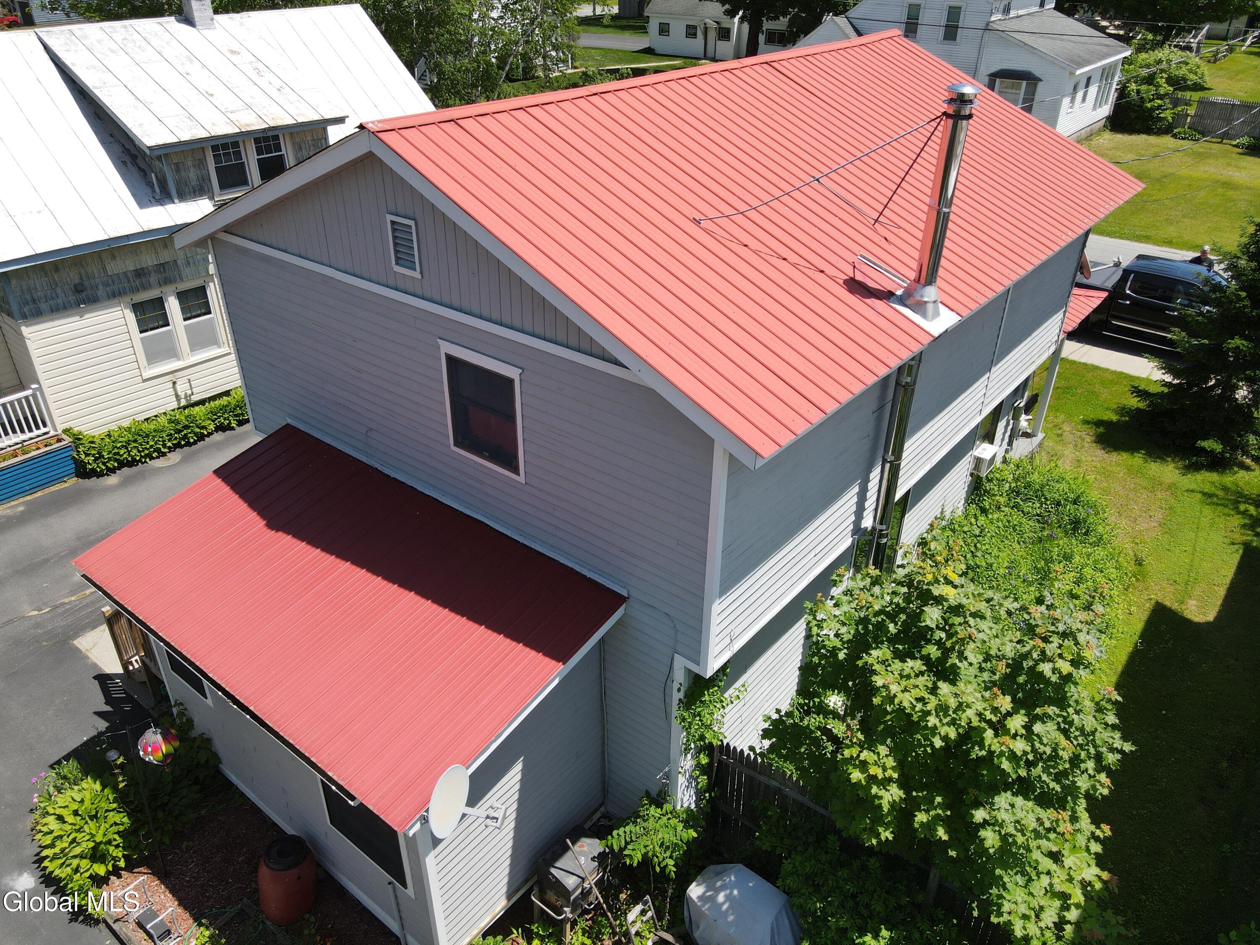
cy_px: 472
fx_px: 874
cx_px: 630
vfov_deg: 56.8
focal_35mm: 24
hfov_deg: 71.6
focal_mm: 4.5
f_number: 2.8
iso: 110
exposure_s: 1/640
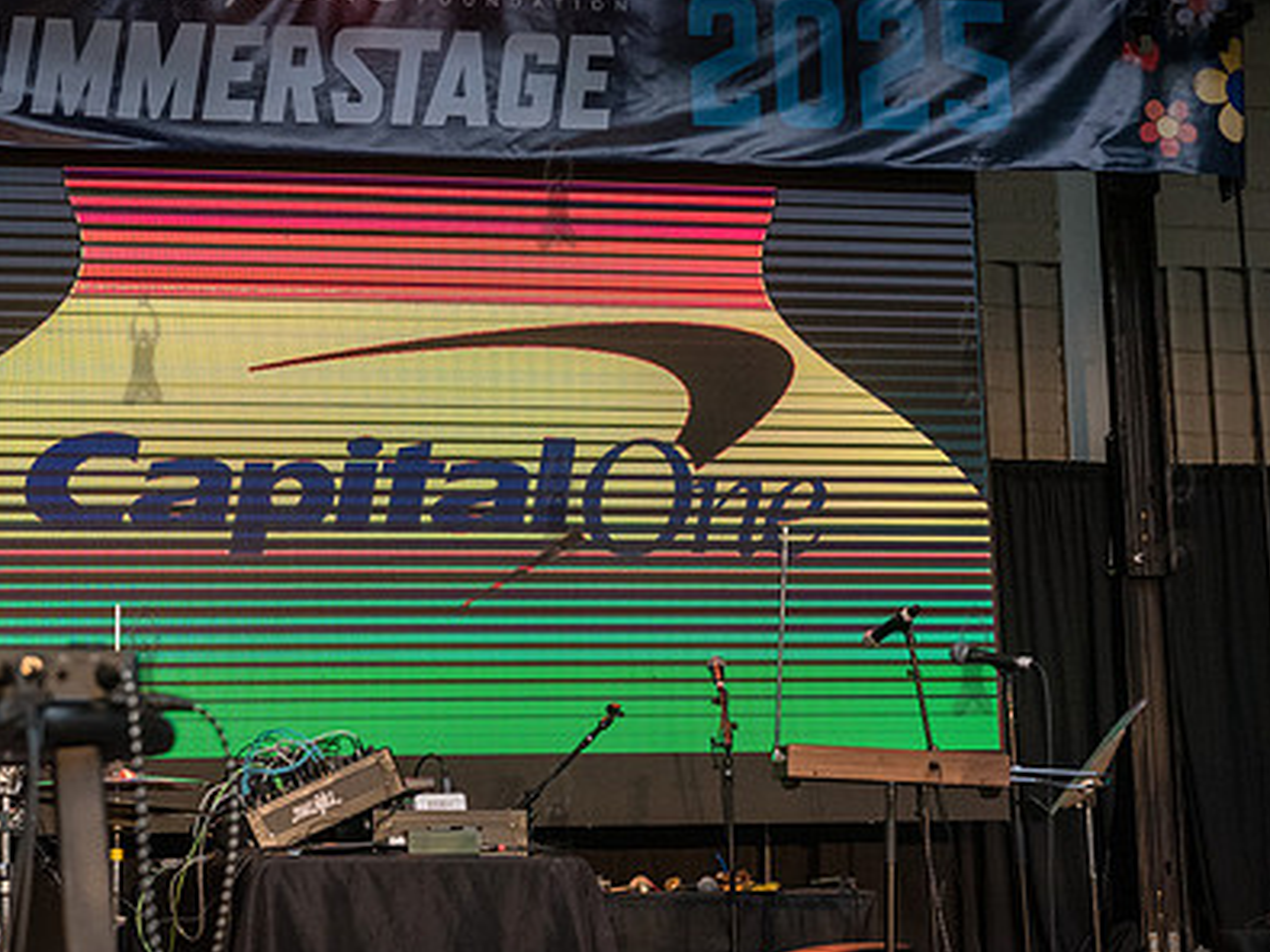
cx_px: 556
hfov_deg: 23.8
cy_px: 503
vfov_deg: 18.0
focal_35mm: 82
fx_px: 3008
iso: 4000
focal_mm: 58
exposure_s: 1/2000
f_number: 5
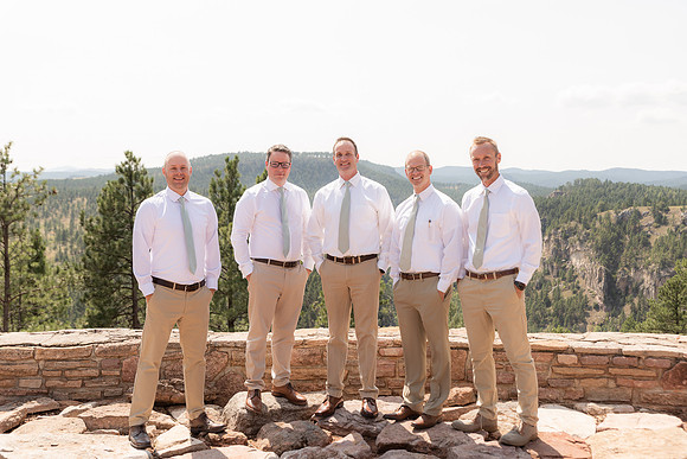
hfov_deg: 46.4
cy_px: 230
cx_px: 344
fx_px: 802
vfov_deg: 31.9
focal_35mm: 42
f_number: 4.5
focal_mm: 42
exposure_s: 1/400
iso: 80
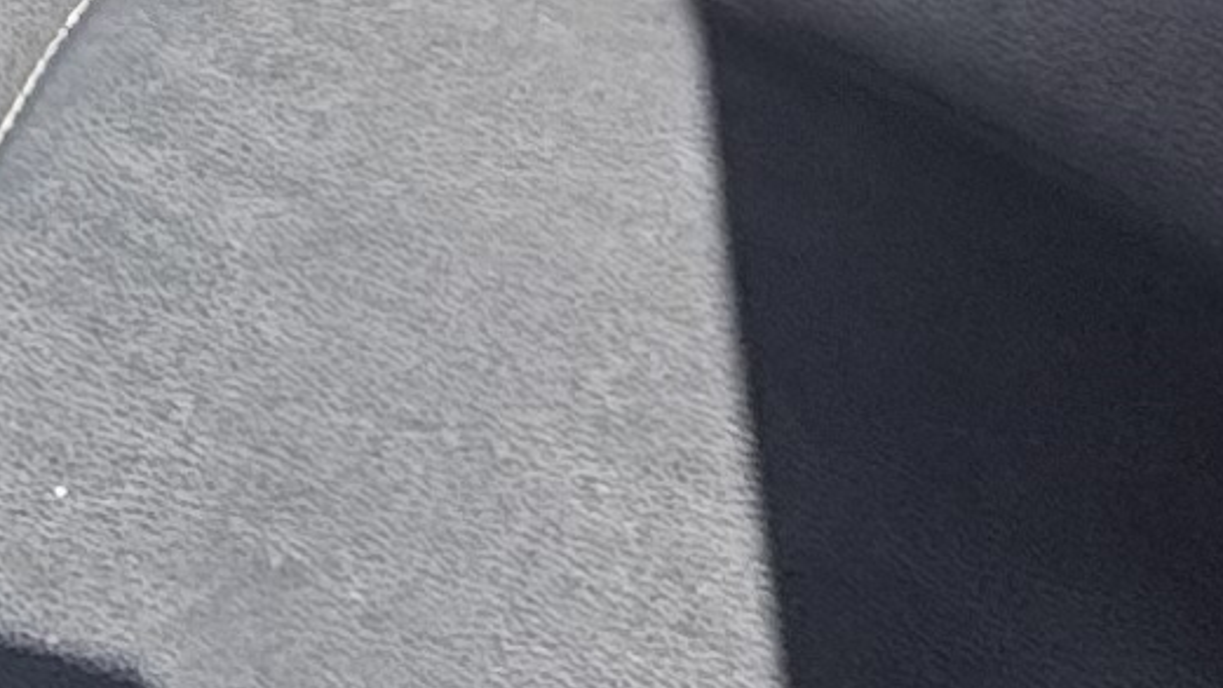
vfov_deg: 8.7
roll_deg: +2.5
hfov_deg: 18.0
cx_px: 200
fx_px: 3826
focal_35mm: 118
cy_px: -1303
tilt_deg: -21.5
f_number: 2.2
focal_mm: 2.22
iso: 64
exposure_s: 1/307
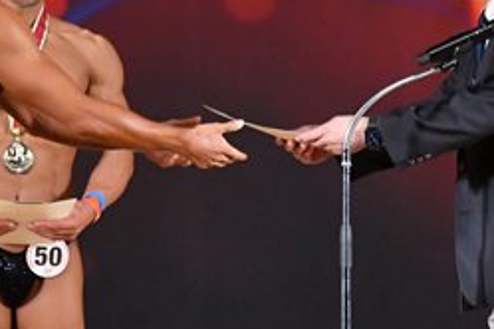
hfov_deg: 3.3
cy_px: 252
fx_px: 8617
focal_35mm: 628
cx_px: 205
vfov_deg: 2.2
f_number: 5.6
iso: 4000
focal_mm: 135
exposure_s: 1/400
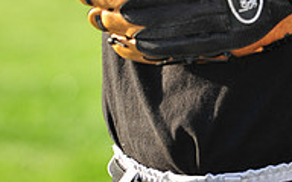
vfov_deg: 2.9
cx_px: 239
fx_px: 3549
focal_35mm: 446
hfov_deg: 4.7
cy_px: -164
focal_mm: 145
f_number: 4.5
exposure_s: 1/500
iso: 200
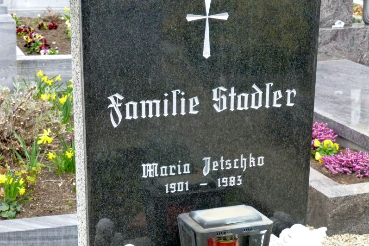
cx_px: 184
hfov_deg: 21.7
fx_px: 963
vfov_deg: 14.5
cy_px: 126
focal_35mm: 94
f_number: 5.2
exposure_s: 1/250
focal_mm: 16.1
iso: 1000
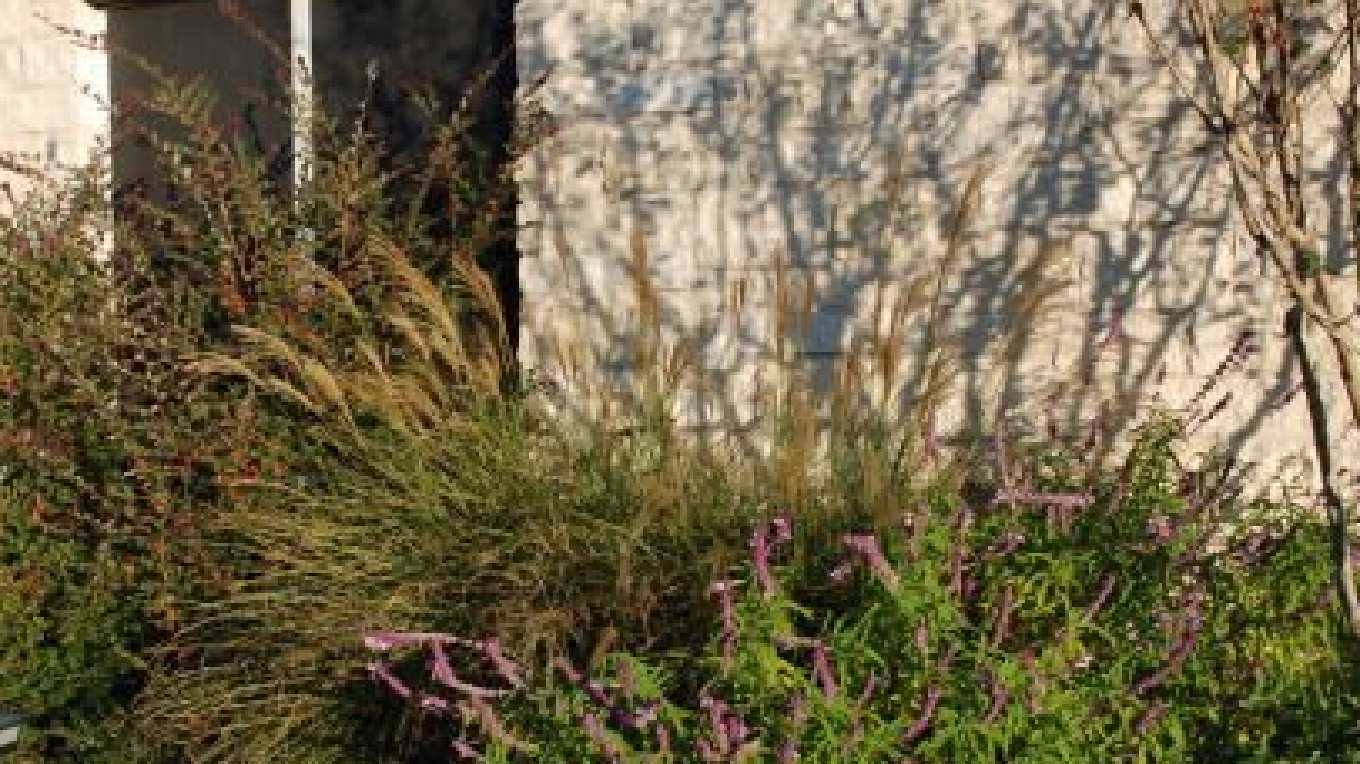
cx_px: 667
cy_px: 452
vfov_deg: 26.4
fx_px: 1622
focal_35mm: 45
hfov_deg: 45.5
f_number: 6.3
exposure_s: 1/160
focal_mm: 24
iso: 100
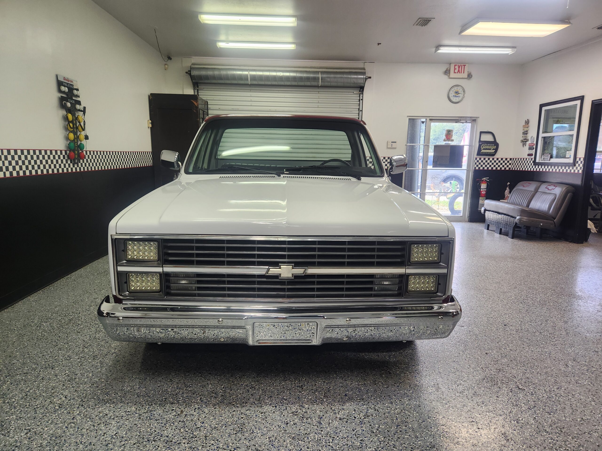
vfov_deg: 58.9
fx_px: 400
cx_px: 301
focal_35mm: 23
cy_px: 226
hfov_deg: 73.9
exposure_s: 1/120
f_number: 1.8
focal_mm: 5.4
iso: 160
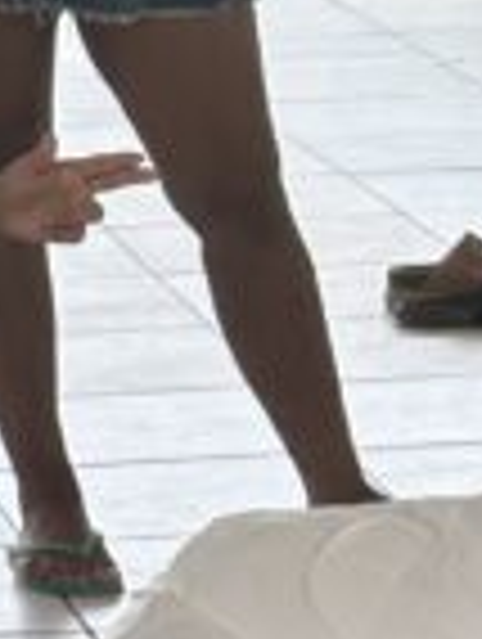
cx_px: 680
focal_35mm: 346
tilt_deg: -4.1
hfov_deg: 4.3
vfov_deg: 5.7
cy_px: -256
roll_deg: +0.4
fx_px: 6405
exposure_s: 1/642
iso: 64
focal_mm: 6.86
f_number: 1.78
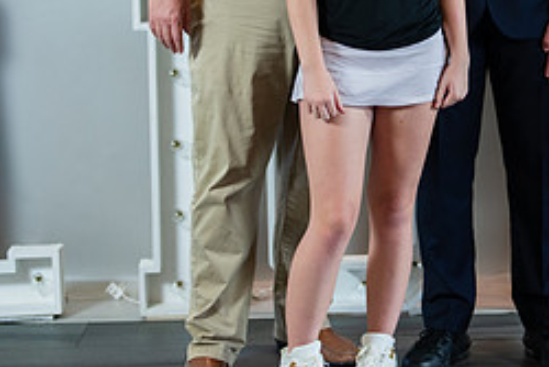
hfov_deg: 16.4
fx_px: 1877
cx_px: 503
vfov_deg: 11.0
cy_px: -12
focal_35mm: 123
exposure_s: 1/320
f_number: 1.2
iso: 500
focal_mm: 50
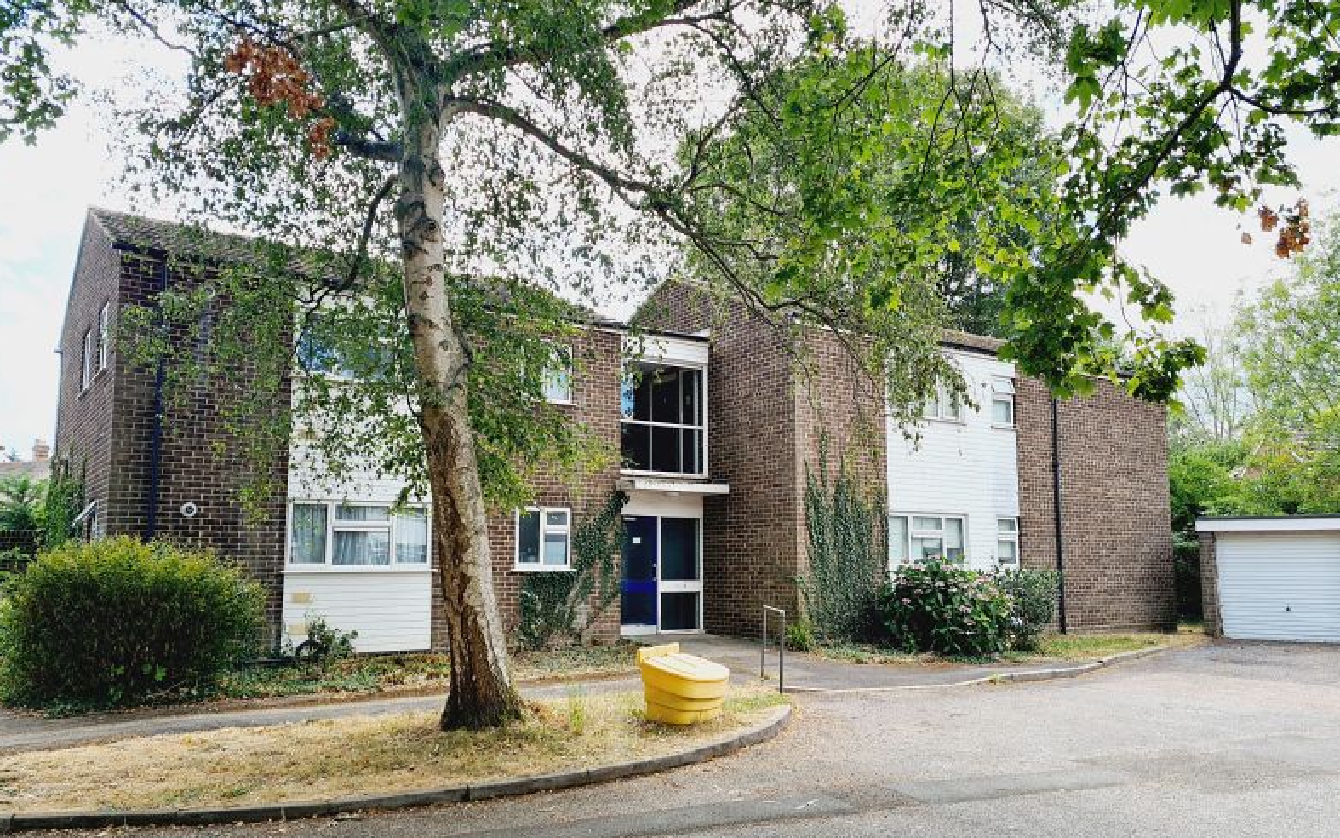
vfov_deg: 44.5
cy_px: 455
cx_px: 669
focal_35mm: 28
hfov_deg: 66.5
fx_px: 1023
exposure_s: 1/810
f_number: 1.8
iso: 50
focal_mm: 5.4
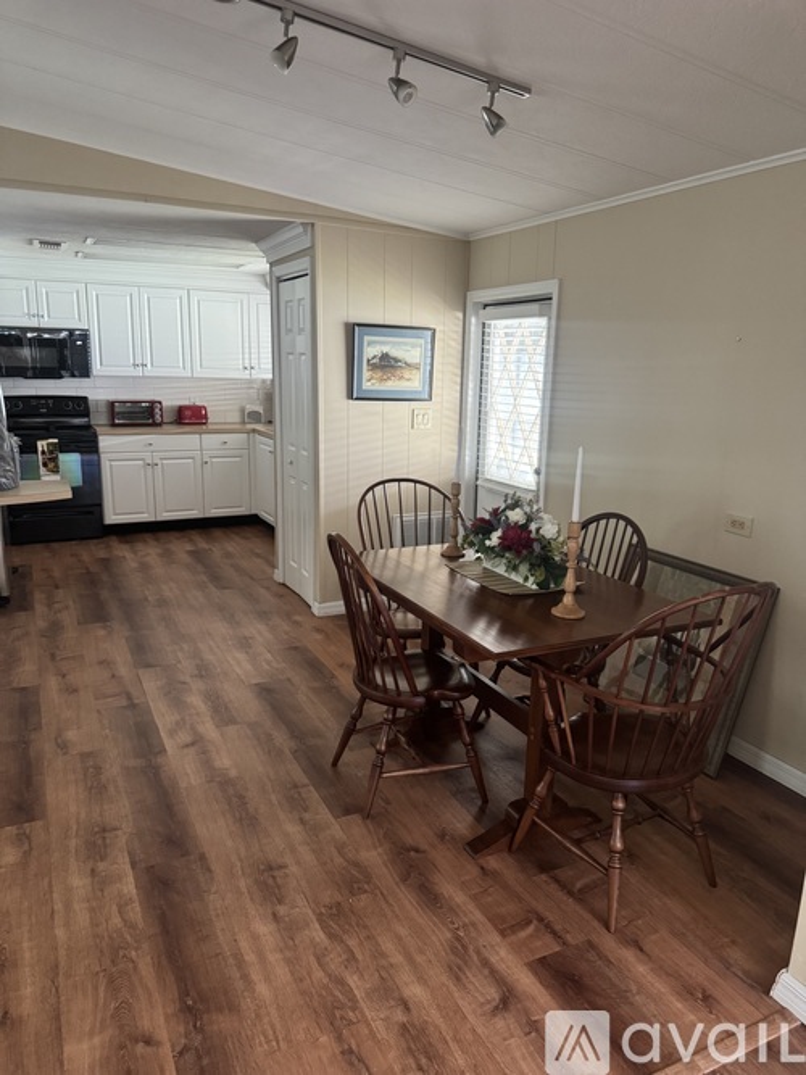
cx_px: 403
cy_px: 538
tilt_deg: -12.8
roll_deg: -0.7
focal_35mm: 24
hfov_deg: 56.8
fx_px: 745
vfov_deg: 71.6
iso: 500
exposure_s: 1/60
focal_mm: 6.76
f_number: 1.78
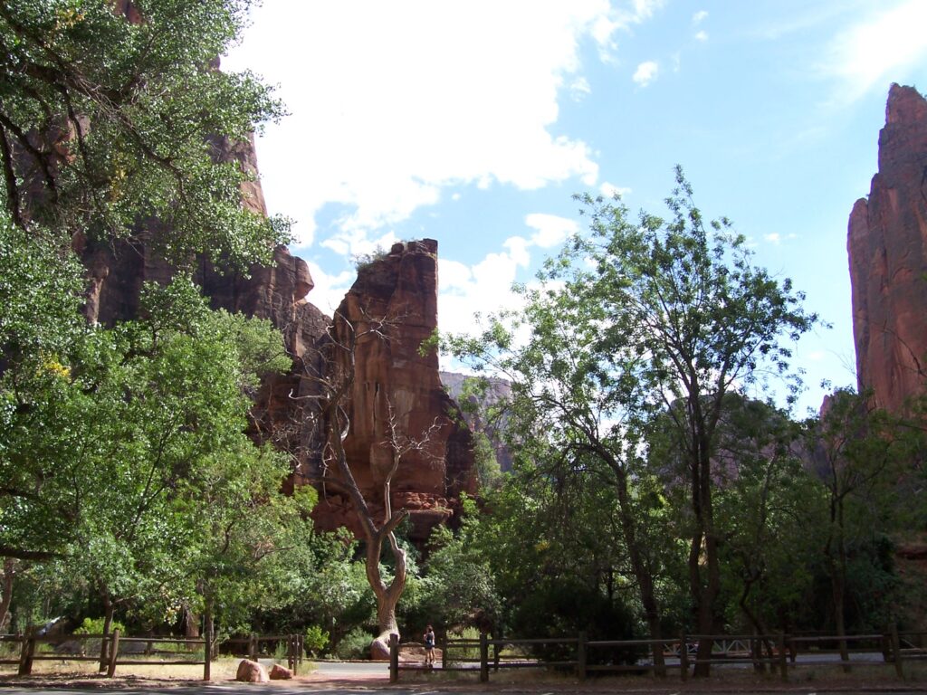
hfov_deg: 54.0
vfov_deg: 41.8
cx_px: 464
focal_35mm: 34
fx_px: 911
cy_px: 348
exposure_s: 1/350
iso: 80
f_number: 5.6
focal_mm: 5.6
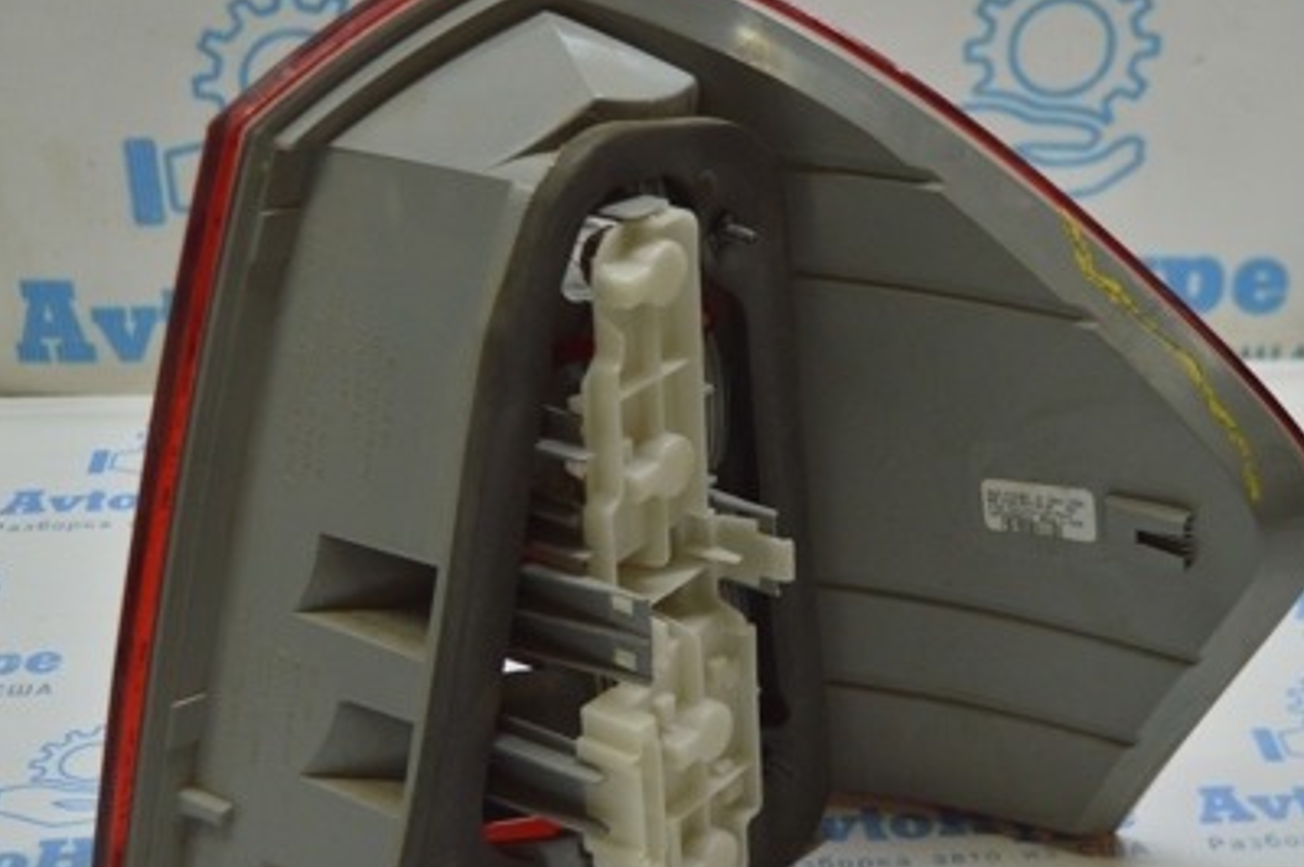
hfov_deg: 31.1
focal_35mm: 65
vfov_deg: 20.9
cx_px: 717
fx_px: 2345
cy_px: 494
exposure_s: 1/100
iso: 400
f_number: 4
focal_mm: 27
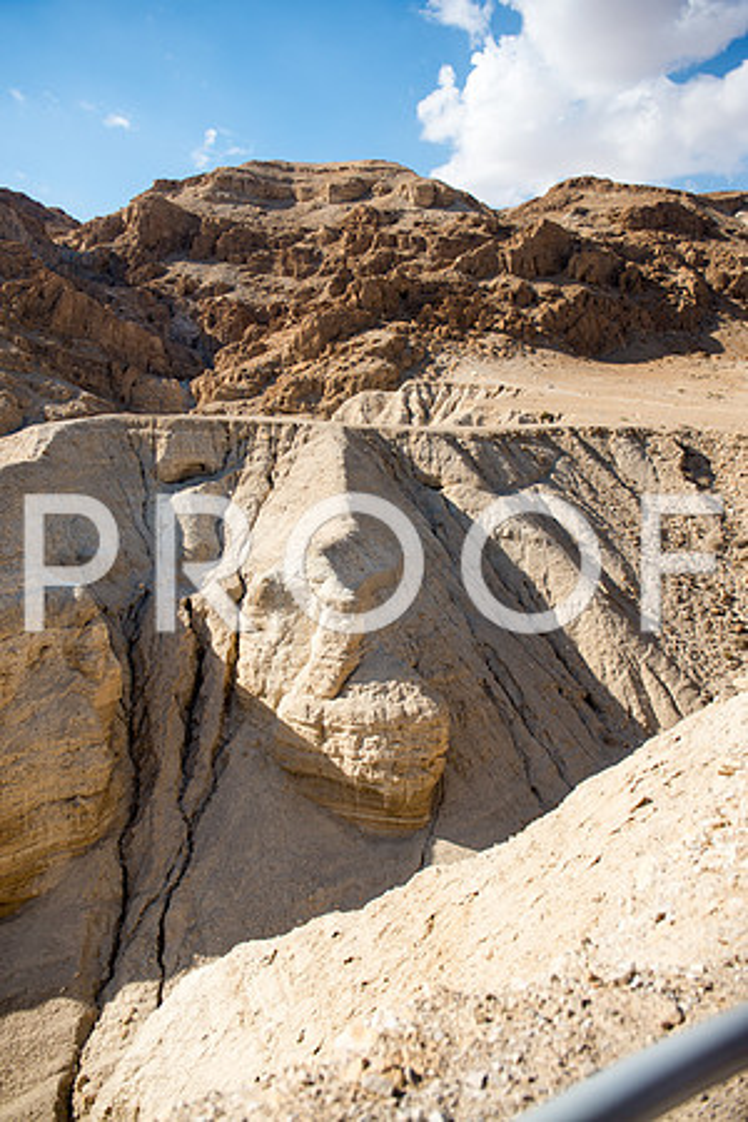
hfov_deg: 46.4
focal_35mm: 28
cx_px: 374
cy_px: 561
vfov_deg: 65.5
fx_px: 873
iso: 200
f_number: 2.8
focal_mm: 28
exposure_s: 1/4000
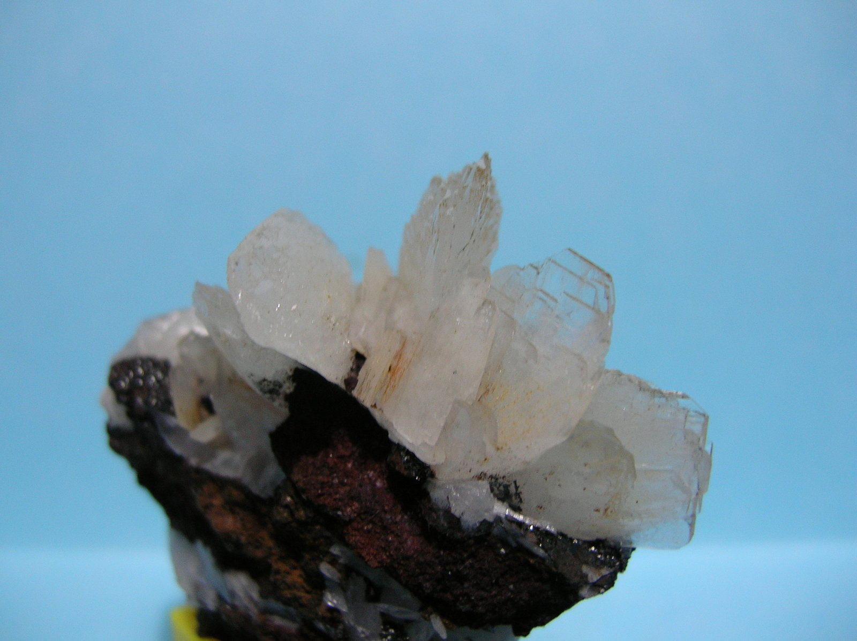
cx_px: 428
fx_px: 890
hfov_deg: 51.4
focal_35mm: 36
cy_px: 320
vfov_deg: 39.6
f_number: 2.7
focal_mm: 6
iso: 68
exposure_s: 1/3.8
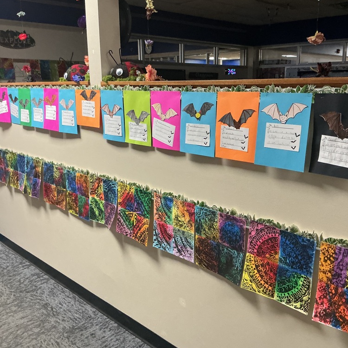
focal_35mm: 35
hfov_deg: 47.1
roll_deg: -0.4
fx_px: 398
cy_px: 176
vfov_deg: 47.2
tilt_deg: -13.5
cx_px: 200
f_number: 1.8
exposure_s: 1/60
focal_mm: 3
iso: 250
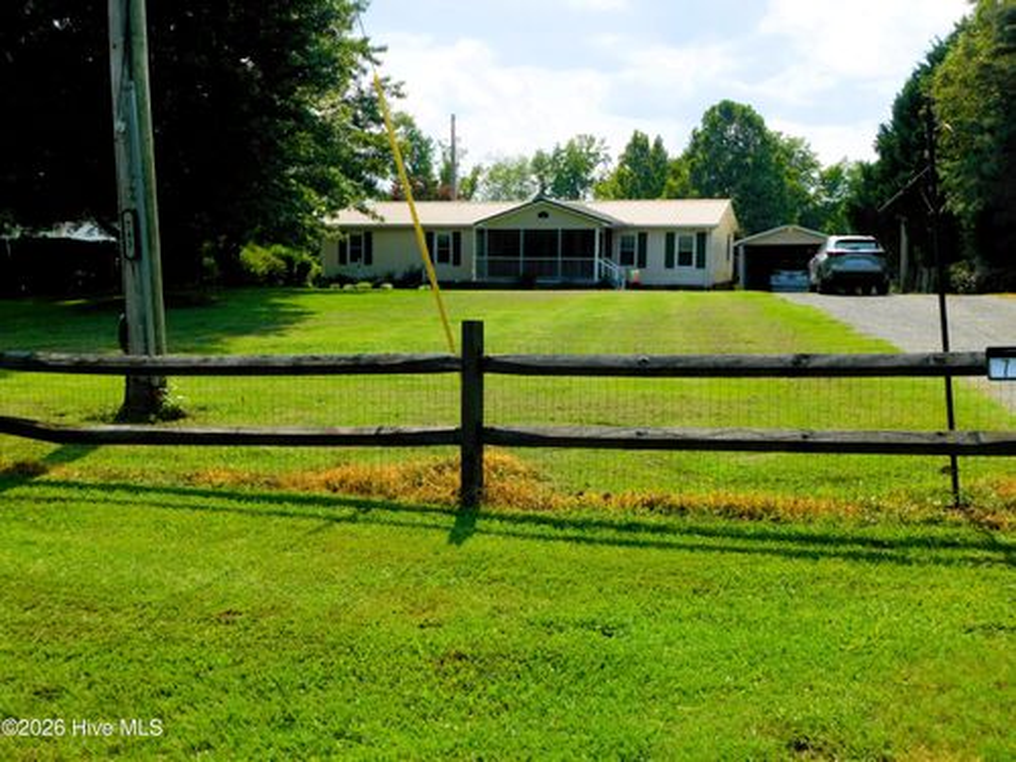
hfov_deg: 51.4
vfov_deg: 39.7
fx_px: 1057
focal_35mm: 36
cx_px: 508
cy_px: 381
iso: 125
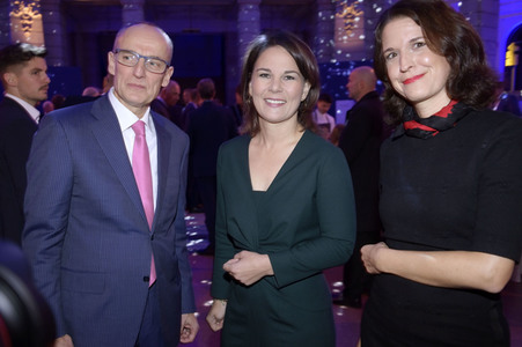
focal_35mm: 32
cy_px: 174
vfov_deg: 41.1
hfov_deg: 58.8
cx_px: 261
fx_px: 464
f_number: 5.6
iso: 1600
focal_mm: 32
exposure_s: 1/30
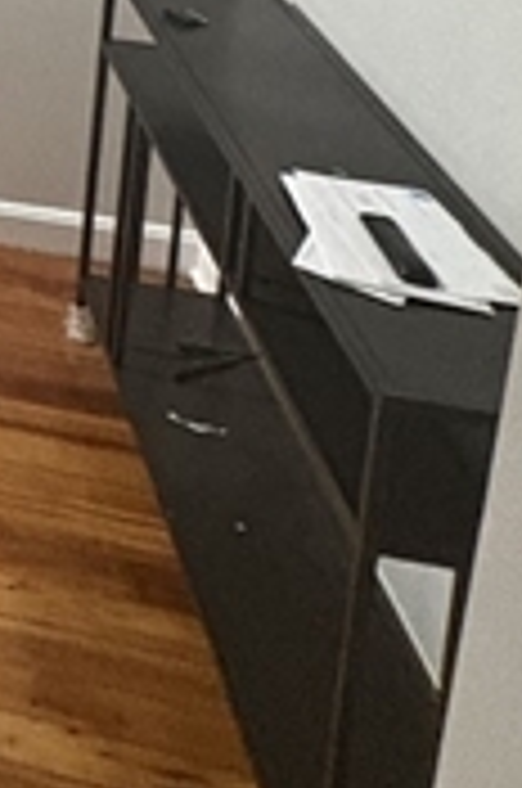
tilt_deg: -9.1
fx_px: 1397
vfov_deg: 25.1
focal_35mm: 64
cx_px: -626
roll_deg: -0.8
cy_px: -347
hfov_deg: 15.3
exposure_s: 1/40
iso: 640
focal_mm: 2.22
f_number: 2.2
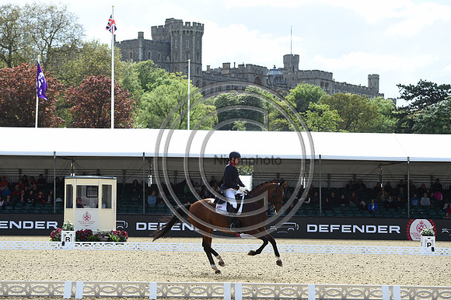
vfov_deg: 13.9
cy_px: 150
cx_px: 226
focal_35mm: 98
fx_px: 1227
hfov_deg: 20.8
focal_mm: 98
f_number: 4.5
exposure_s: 1/1250
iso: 220
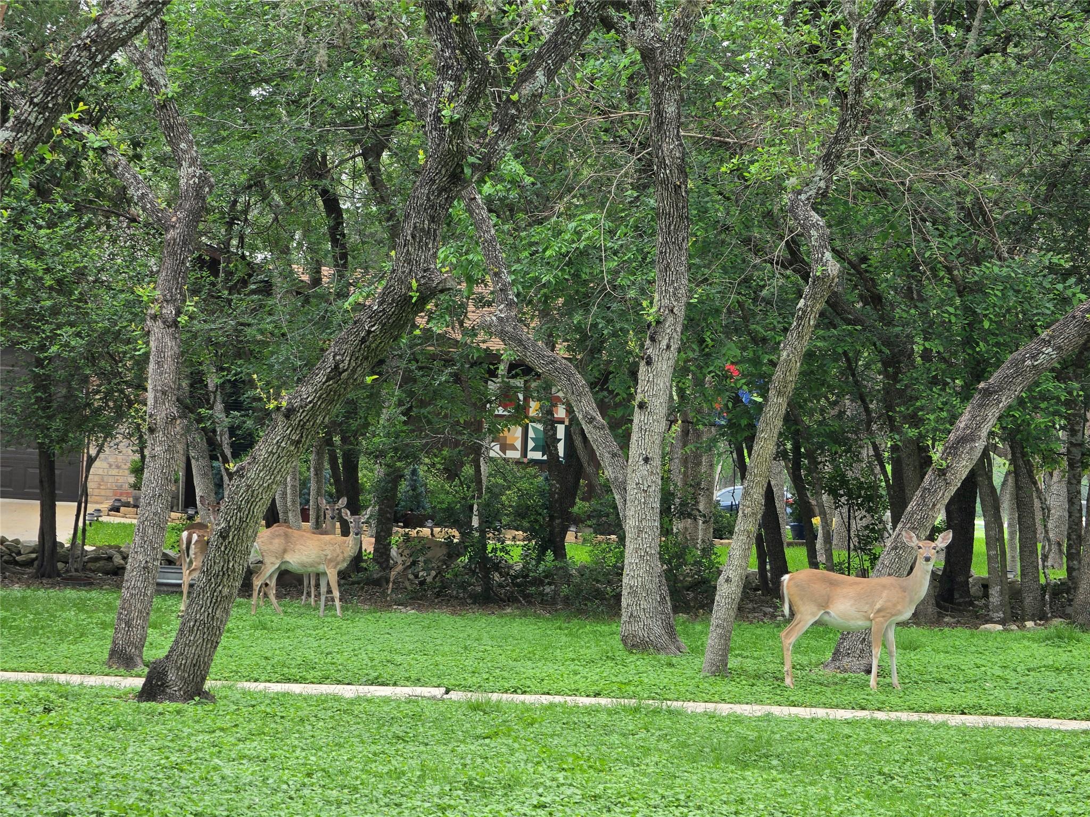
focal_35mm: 115
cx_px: 545
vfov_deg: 12.9
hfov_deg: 17.1
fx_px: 3621
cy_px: 408
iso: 50
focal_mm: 18.6
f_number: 2.9
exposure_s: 1/227
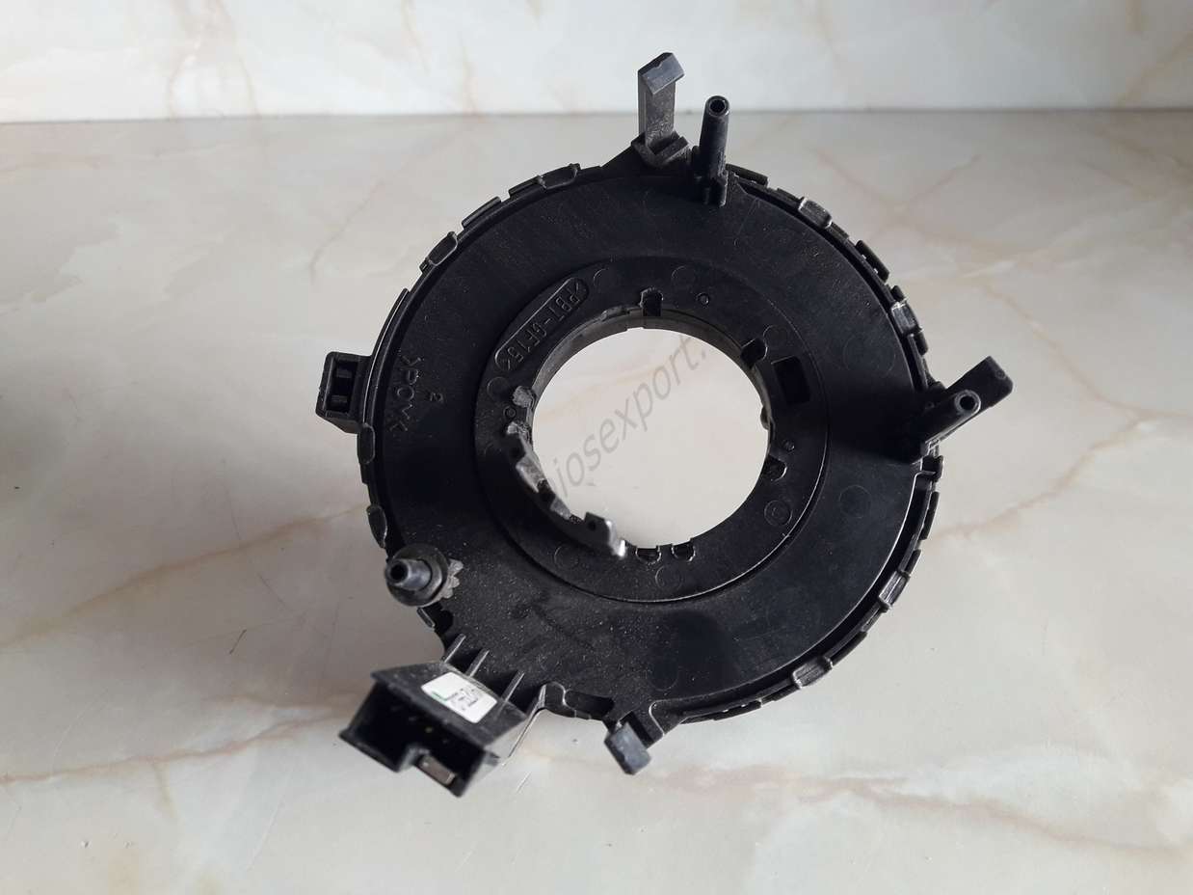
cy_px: 448
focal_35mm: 28
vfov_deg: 49.7
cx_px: 596
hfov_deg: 63.5
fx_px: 965
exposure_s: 1/33
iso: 80
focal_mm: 3.7
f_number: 1.9
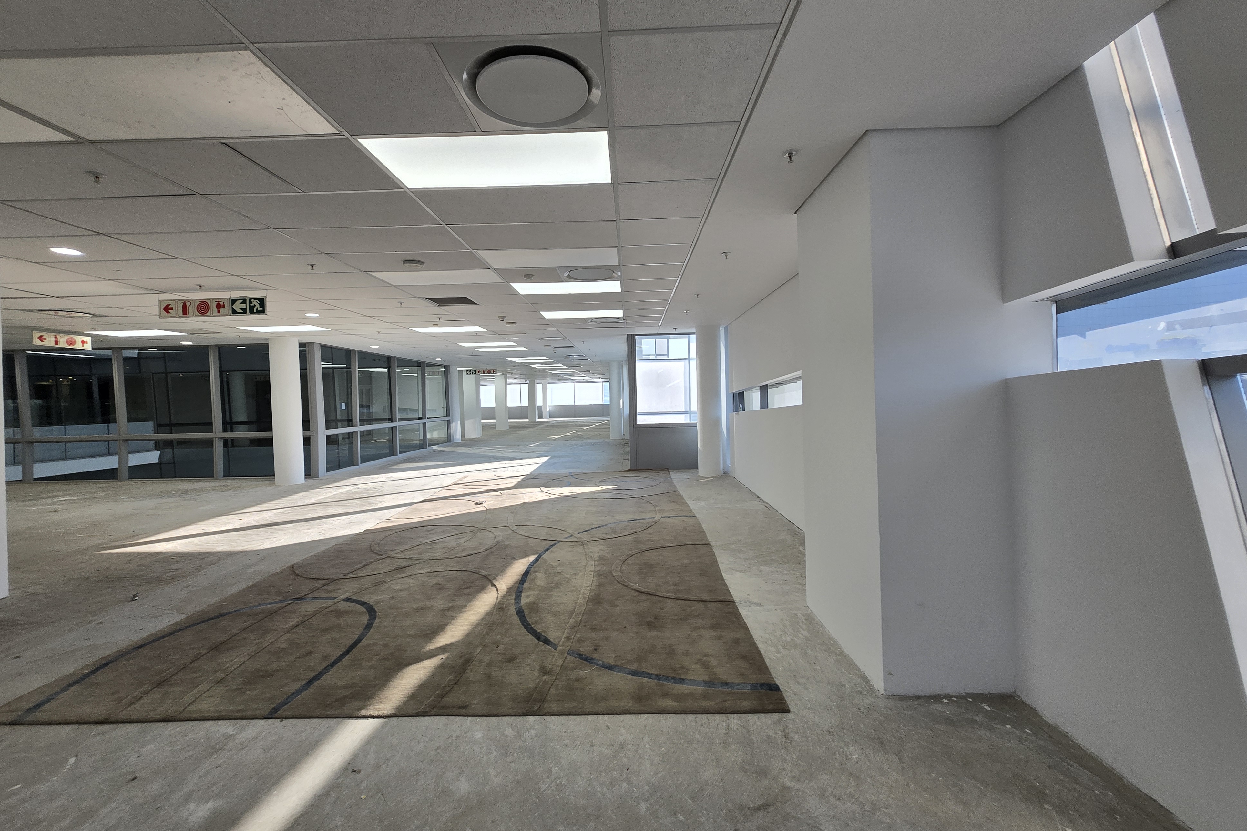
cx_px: 624
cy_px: 399
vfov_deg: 81.2
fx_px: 485
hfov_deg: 104.3
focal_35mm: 14
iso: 25
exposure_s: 1/50
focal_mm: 1.7
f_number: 2.2
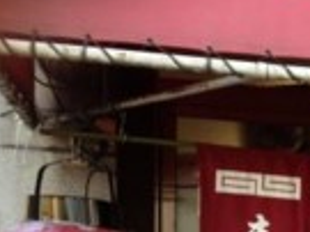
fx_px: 984
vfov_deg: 12.6
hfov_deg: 17.0
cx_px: 386
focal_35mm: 110
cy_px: 368
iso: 50
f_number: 2.4
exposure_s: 1/60
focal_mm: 4.13
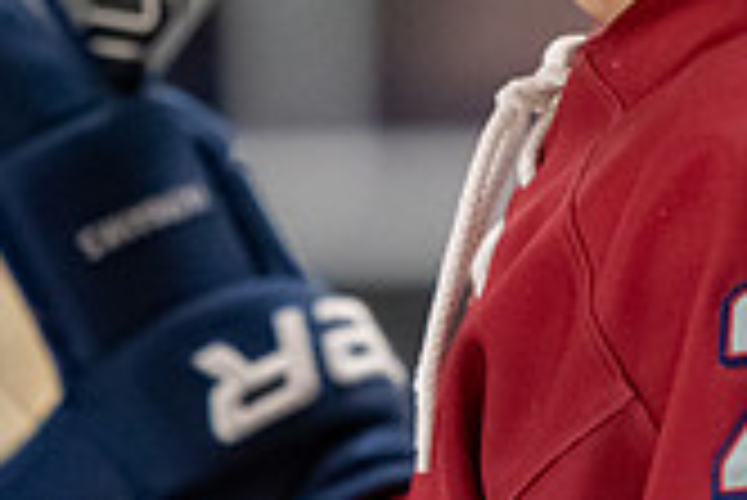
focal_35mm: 967
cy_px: -363
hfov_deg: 2.1
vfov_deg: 1.4
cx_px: 396
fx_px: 20082
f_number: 3.2
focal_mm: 185
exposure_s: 1/800
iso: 2000
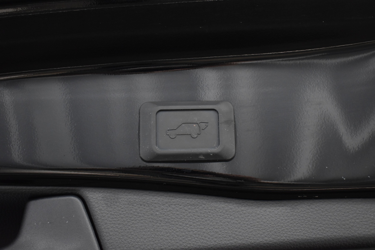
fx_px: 531
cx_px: 188
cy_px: 125
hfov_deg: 38.9
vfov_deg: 26.5
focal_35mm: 51
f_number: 4.5
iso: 1400
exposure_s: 1/50
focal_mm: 34
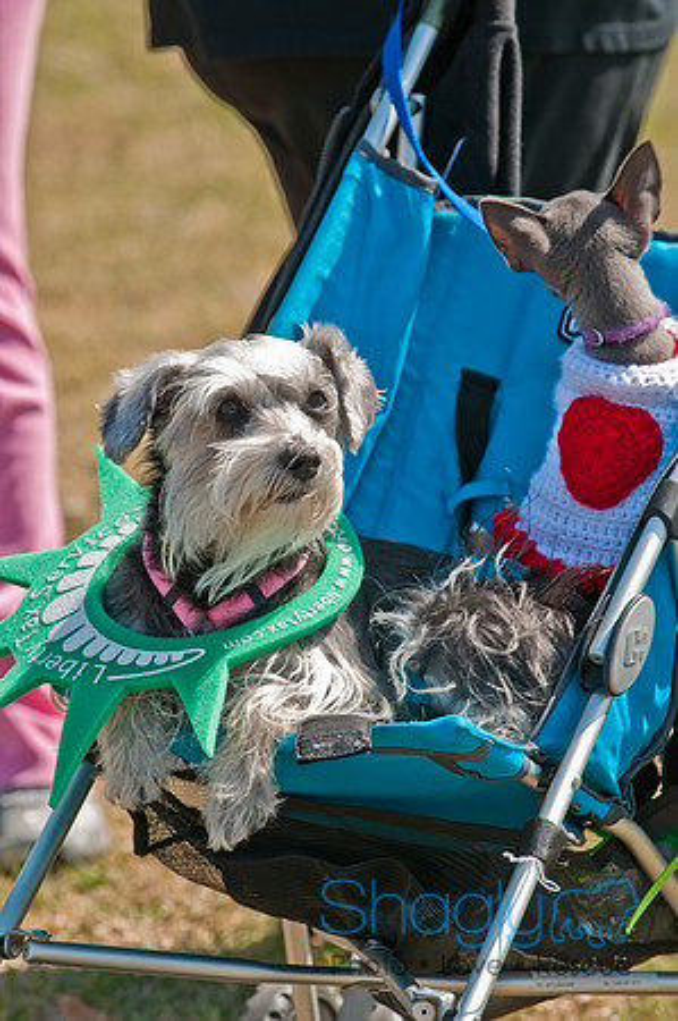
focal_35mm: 300
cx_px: 339
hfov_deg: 4.6
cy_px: 510
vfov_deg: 6.9
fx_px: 8494
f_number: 5.6
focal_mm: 200
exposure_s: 1/400
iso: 200
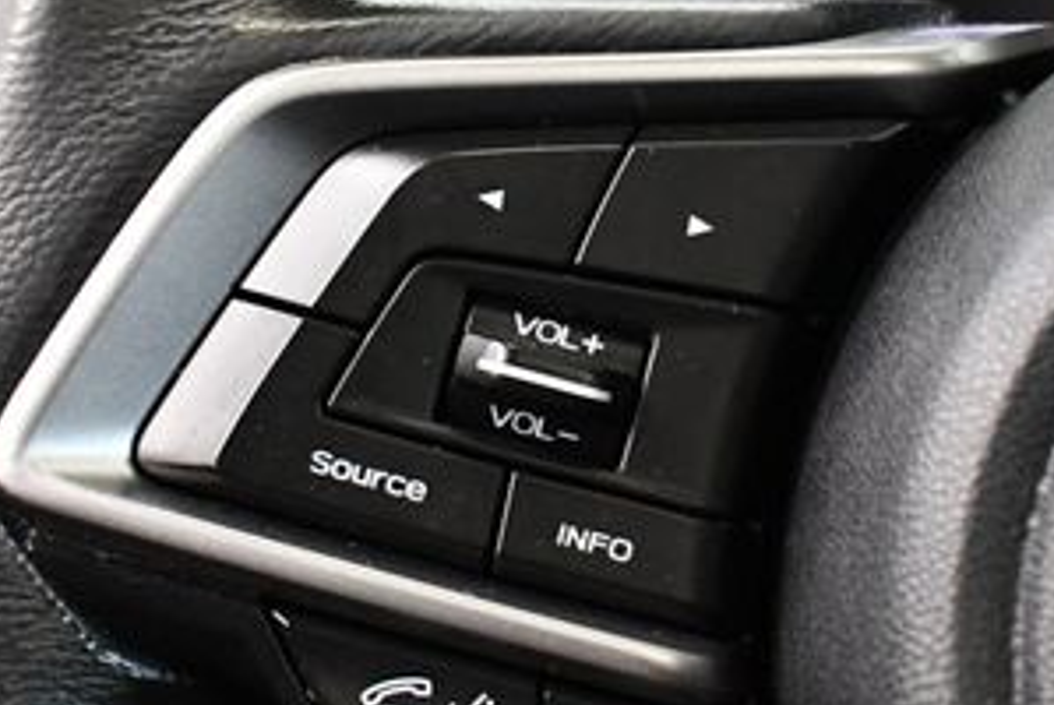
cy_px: 342
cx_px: 479
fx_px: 2257
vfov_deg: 17.8
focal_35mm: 77
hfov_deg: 26.3
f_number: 3.5
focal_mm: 18
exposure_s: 1/100
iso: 3200
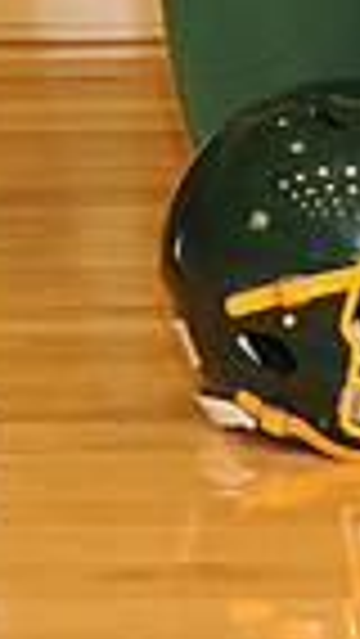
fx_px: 7611
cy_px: -616
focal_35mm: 449
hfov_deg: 2.7
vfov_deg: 4.7
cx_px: 374
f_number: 6.3
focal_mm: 105
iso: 1250
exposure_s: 1/60
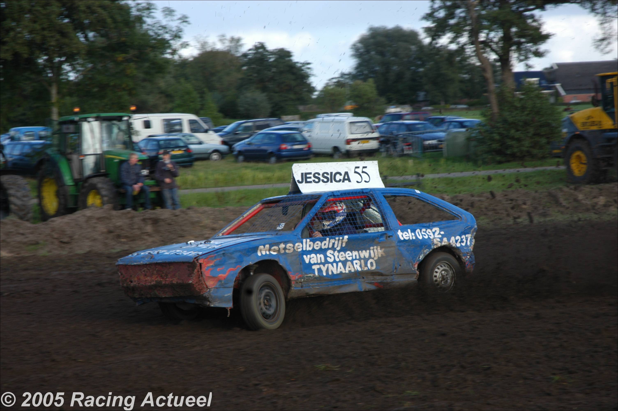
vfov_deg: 13.0
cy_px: 206
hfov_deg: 19.5
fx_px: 1801
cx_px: 309
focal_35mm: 105
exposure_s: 1/200
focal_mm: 70
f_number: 7.1
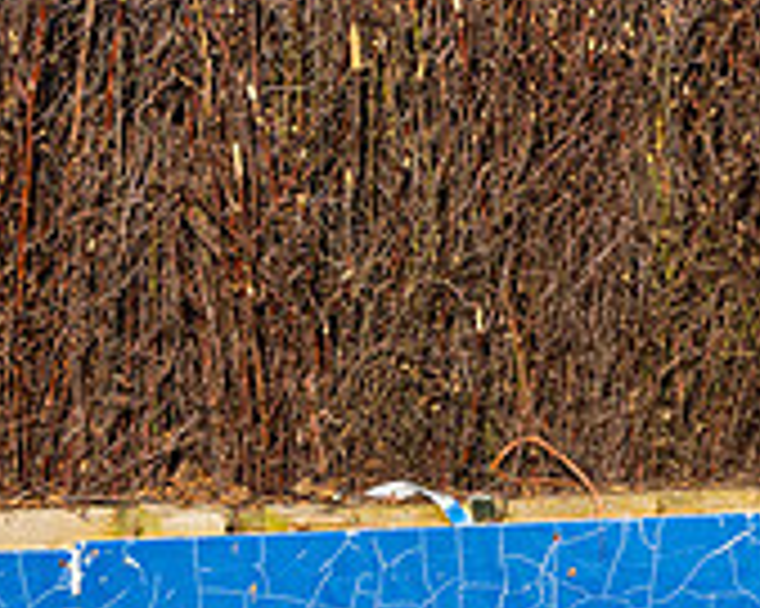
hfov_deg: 3.1
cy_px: -173
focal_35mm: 616
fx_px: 13848
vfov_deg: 2.5
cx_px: 1064
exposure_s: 1/1250
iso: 200
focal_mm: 102
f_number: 4
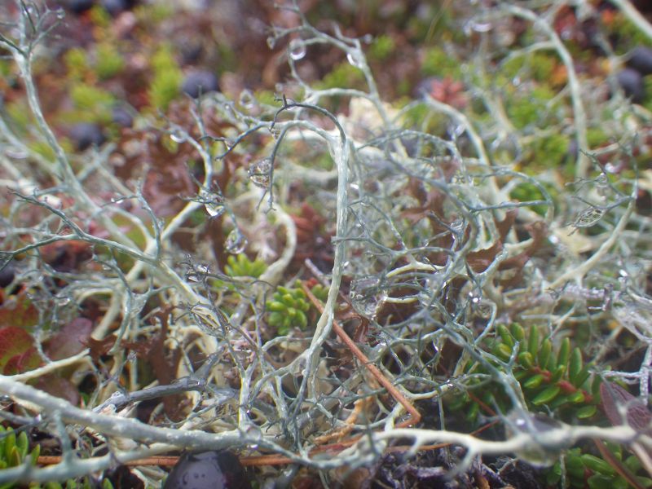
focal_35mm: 34
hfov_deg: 54.0
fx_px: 640
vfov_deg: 41.8
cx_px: 326
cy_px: 244
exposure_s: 1/80
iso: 125
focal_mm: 6.1
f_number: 3.8
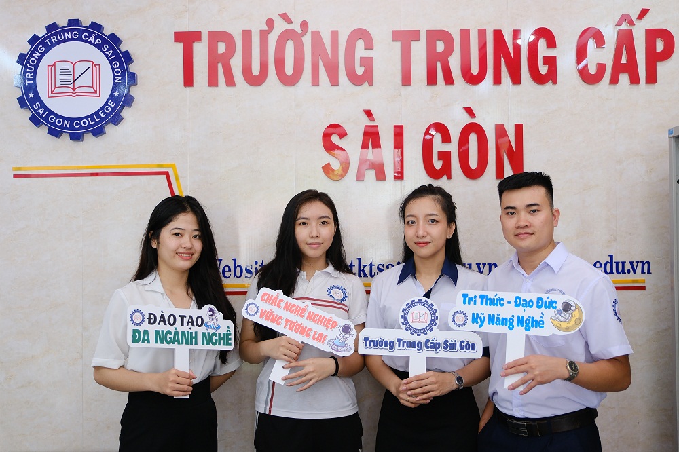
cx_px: 340
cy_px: 226
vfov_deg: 34.2
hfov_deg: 49.6
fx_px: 735
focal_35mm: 39
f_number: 2.8
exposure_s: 1/160
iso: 1250
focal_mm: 25.7
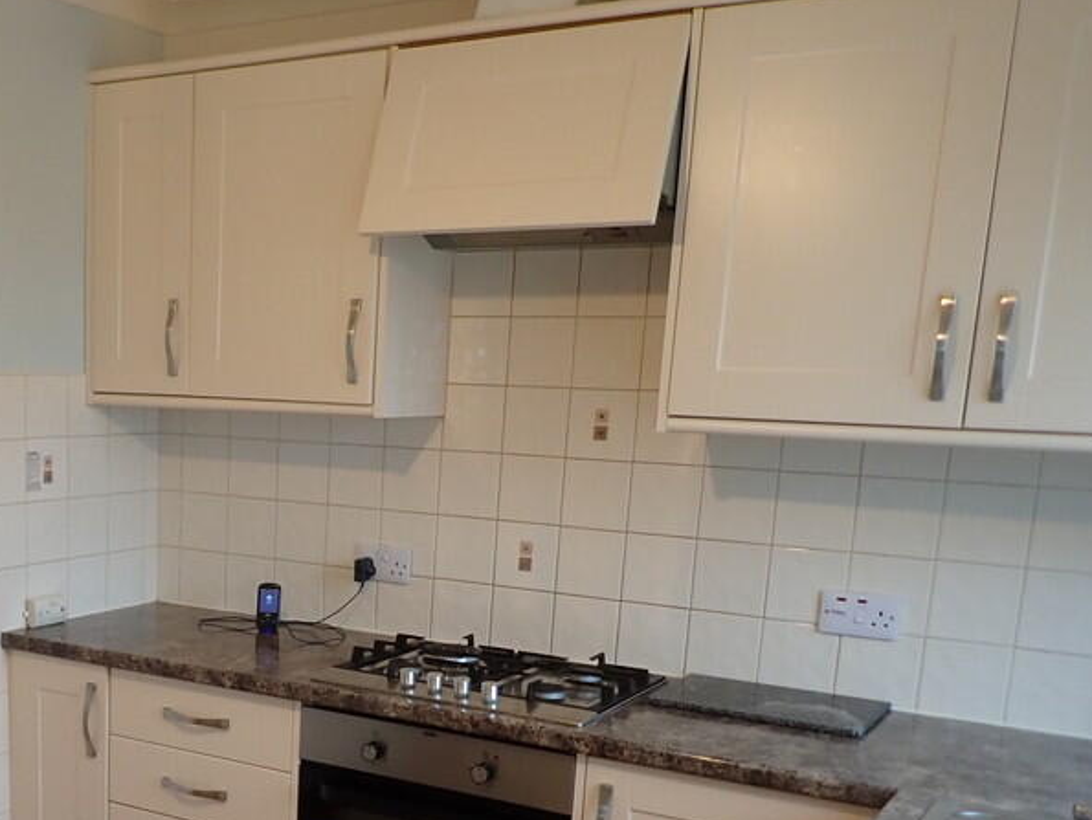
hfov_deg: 41.6
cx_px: 193
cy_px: 653
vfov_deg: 32.7
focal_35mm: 43
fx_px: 1357
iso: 200
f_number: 2
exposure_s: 1/40
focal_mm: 4.5
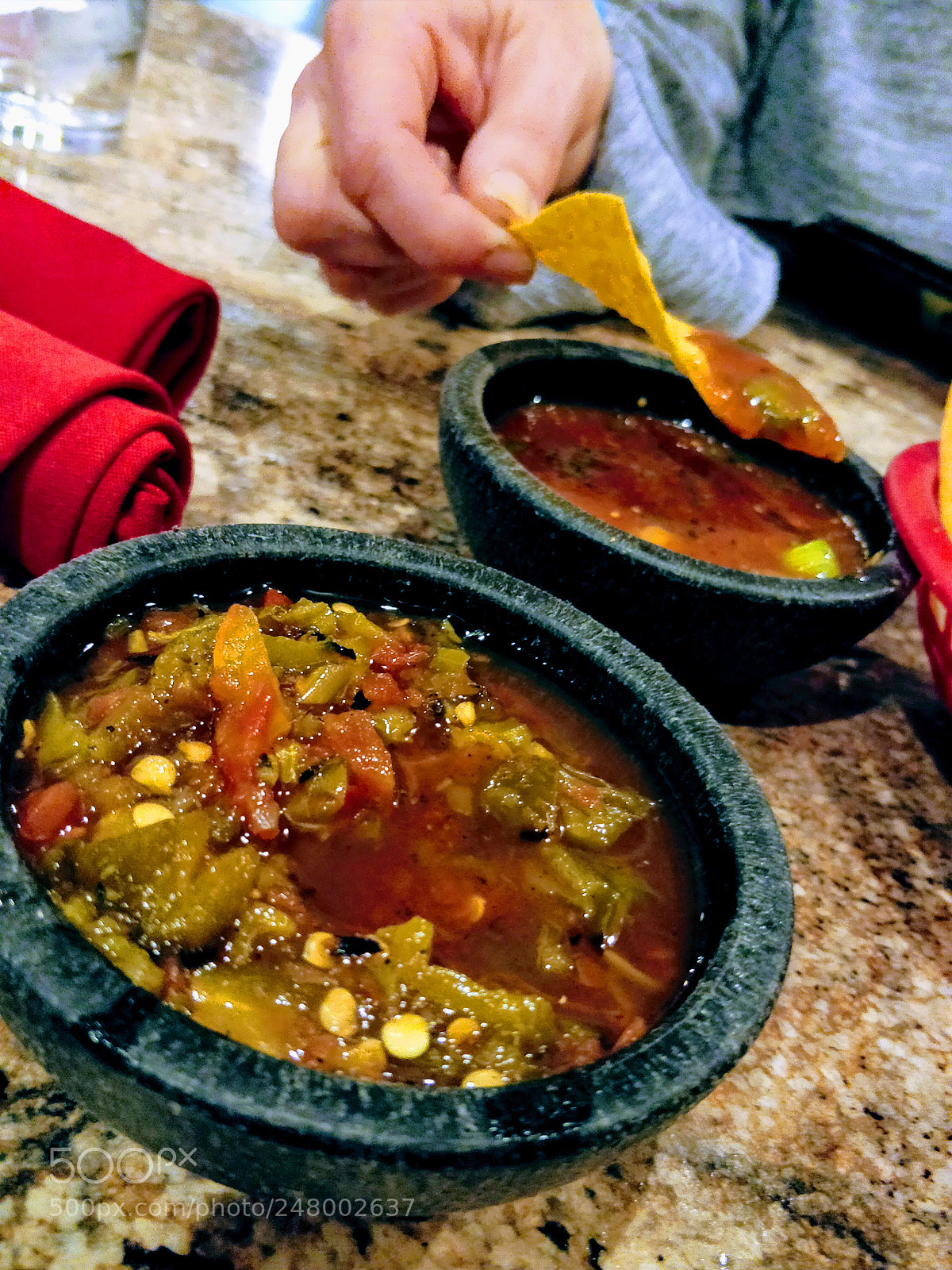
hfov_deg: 56.8
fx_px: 880
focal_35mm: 24
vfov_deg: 71.6
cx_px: 476
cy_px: 635
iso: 2000
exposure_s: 1/17
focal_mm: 4.1
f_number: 1.7
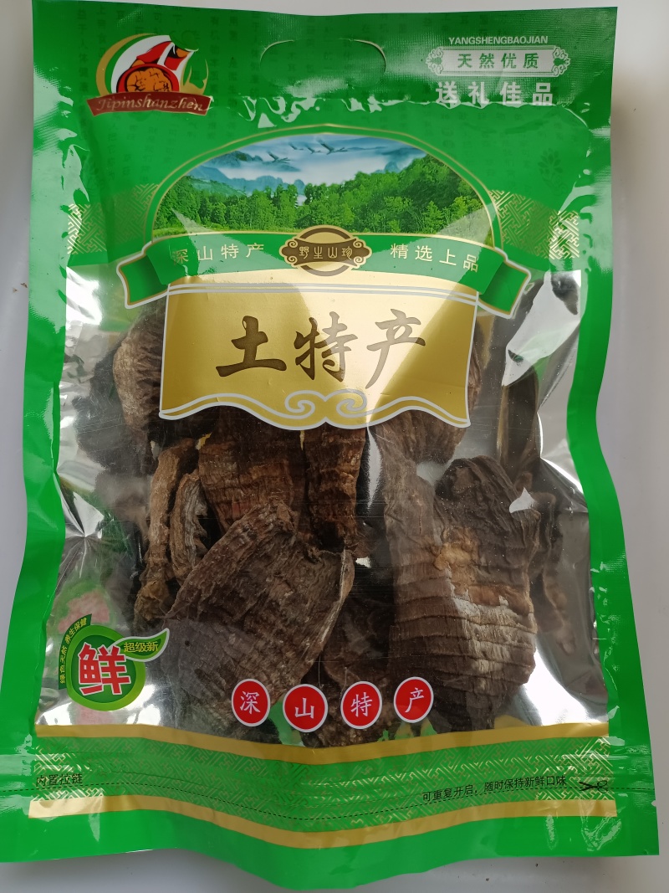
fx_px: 644
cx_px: 334
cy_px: 446
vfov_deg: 69.4
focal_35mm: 25
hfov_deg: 54.9
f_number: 1.79
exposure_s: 1/100
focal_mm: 4.71
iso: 399
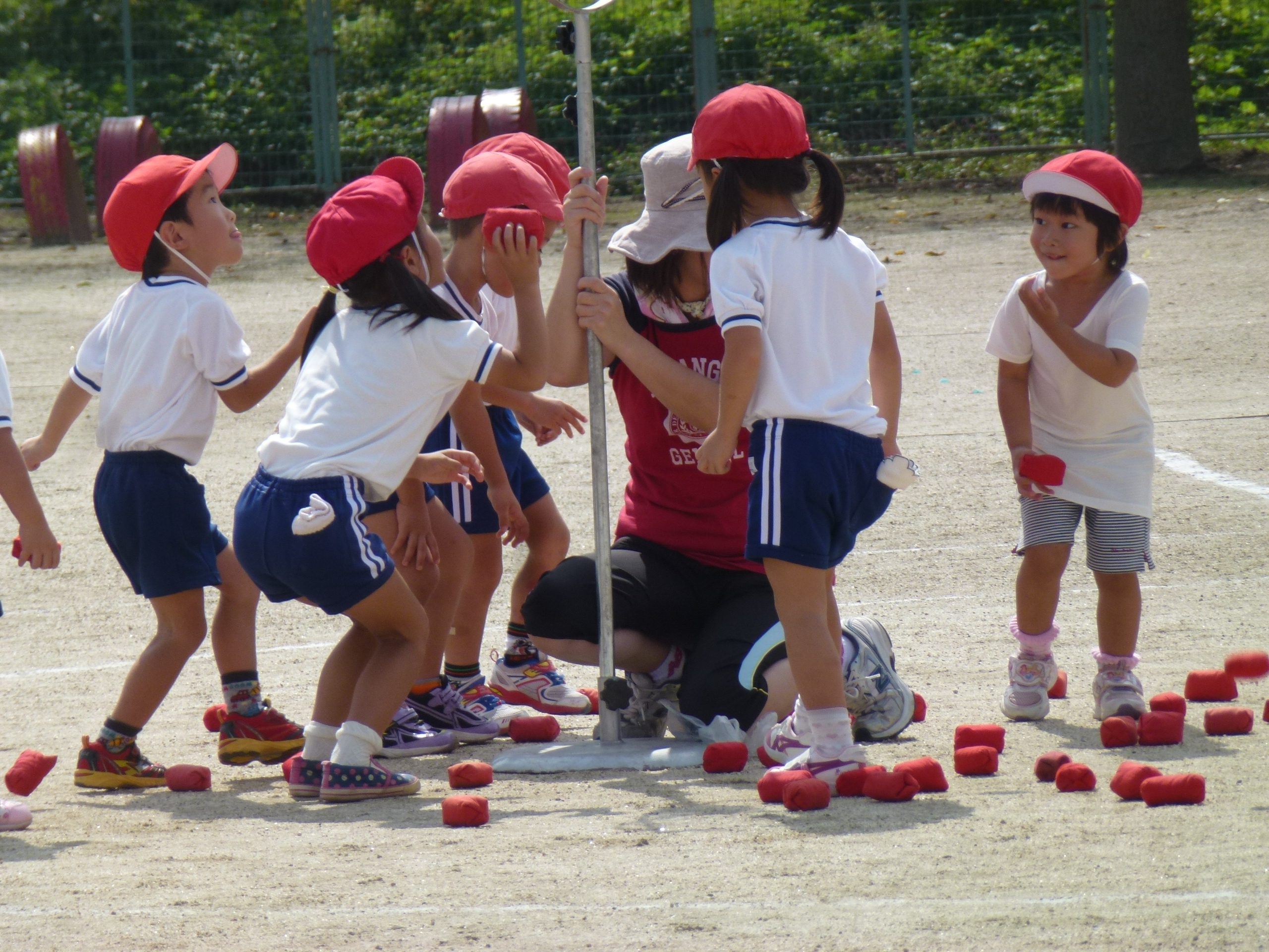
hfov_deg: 5.2
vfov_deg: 3.9
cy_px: 476
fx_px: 14077
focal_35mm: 384
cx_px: 634
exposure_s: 1/500
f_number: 5.9
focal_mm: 68.8
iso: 100
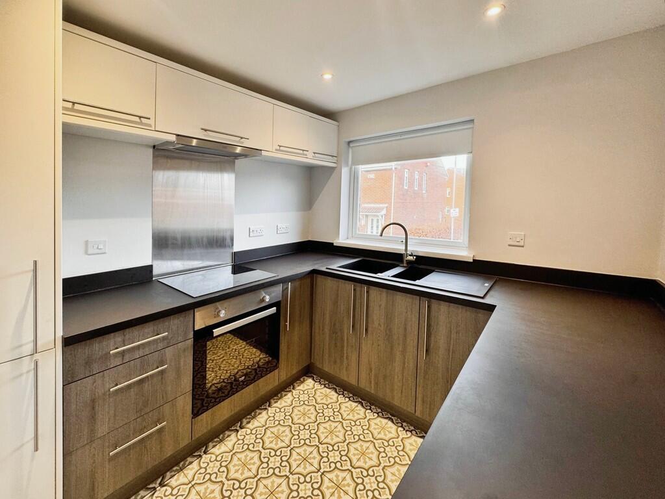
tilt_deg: -5.4
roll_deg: +0.8
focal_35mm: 14
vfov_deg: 85.7
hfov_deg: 102.1
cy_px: 250
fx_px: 269
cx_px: 332
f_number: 2.2
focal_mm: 2.22
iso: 160
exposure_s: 1/100
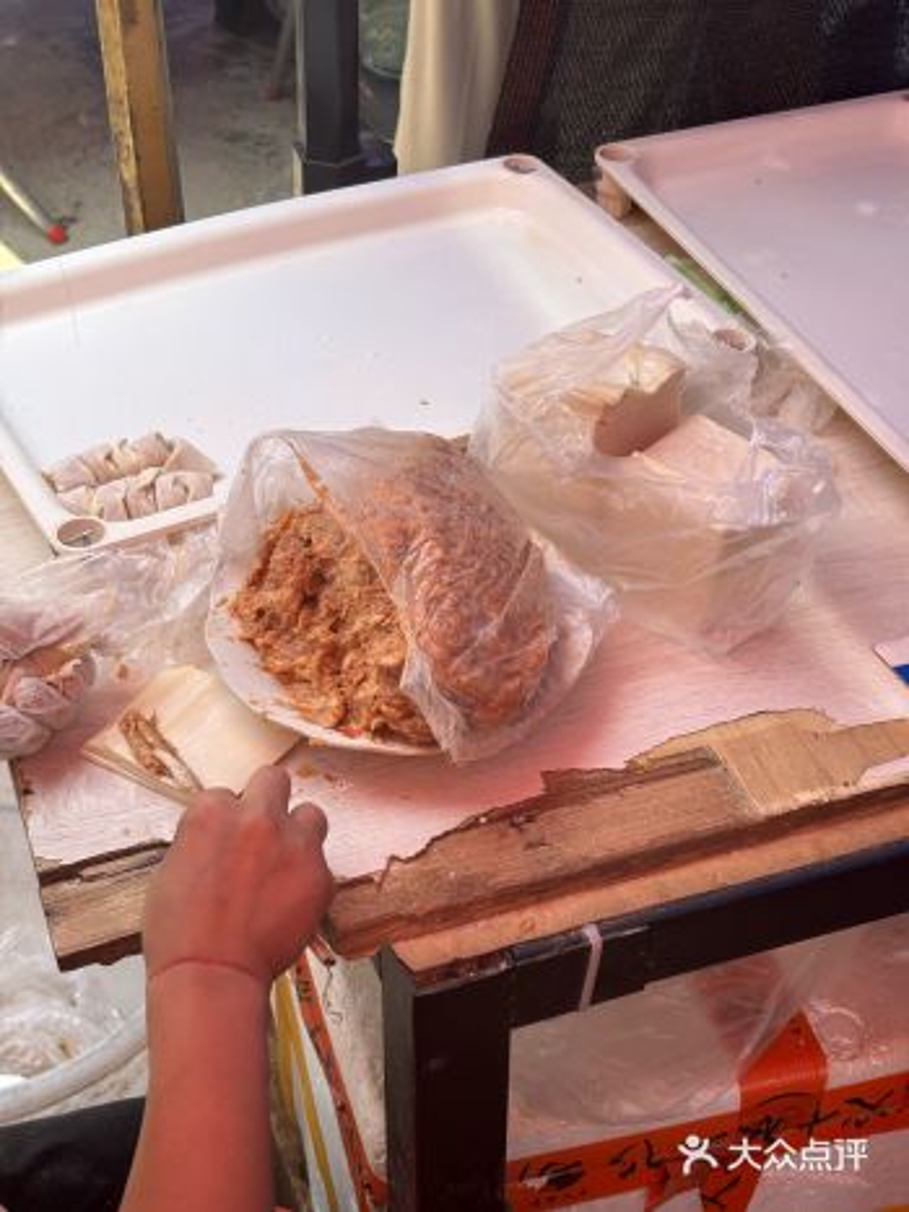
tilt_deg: -42.2
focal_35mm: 52
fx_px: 1821
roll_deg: -1.0
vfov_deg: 36.8
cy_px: 606
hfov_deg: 28.0
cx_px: 454
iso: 32
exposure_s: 1/323
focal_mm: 5.96
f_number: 1.6
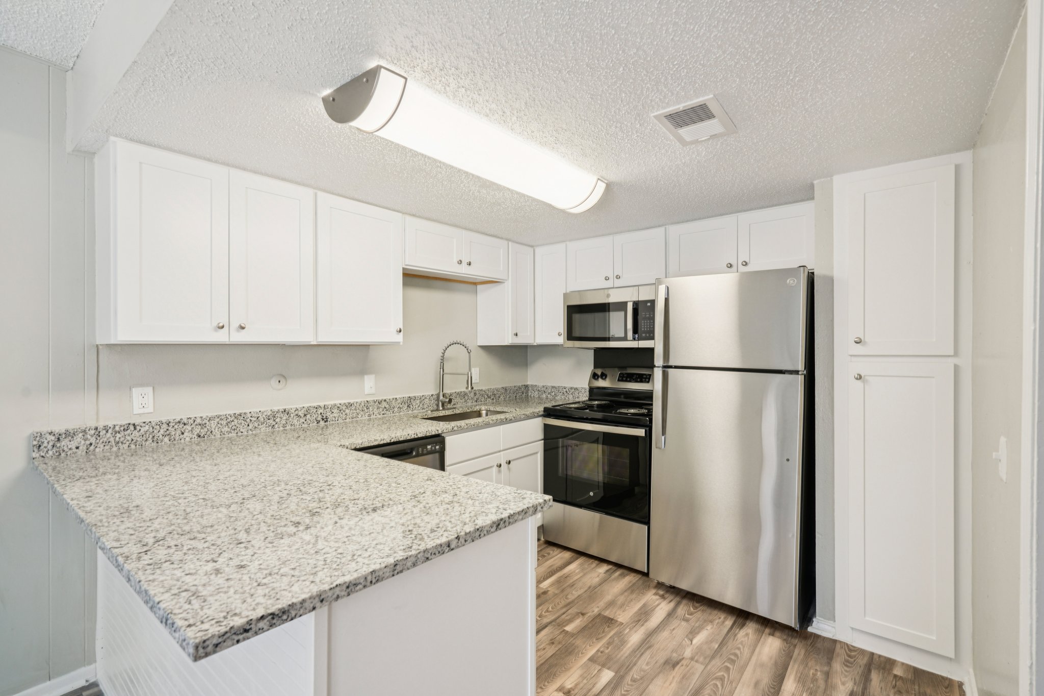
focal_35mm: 16
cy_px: 348
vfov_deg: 73.7
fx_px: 464
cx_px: 522
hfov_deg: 96.7
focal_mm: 16
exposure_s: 1/30
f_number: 8
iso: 320
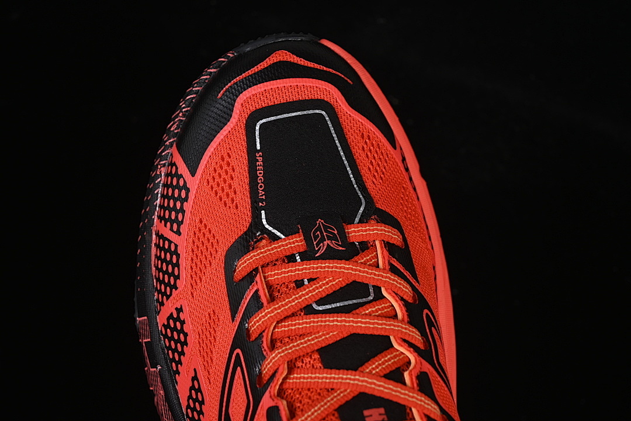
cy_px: 210
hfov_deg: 27.0
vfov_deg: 18.2
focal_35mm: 75
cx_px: 316
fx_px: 1314
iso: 160
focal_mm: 50
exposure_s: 1/60
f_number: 7.1
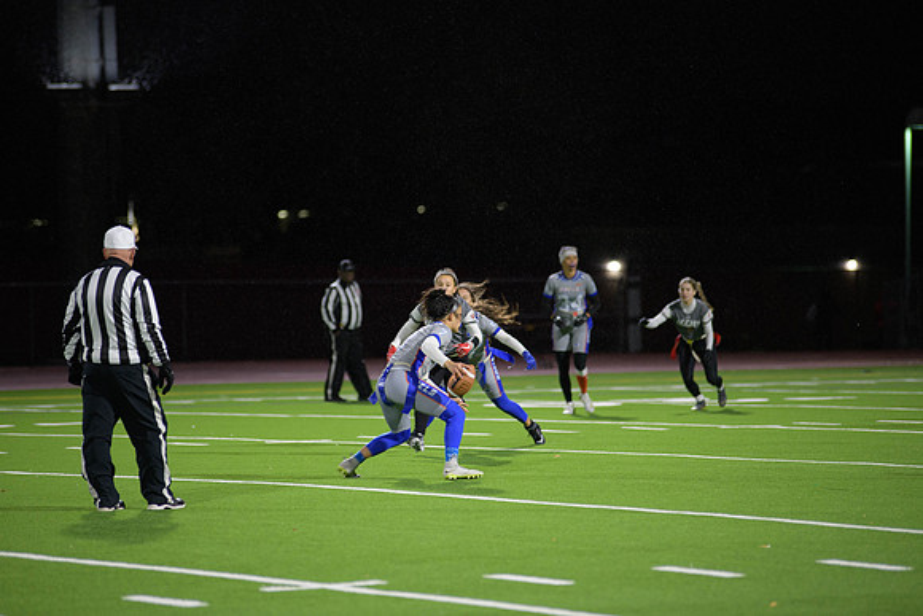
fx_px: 4616
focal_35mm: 180
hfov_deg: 11.4
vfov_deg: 7.6
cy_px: 308
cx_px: 462
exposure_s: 1/200
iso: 1250
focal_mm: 180
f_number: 2.8
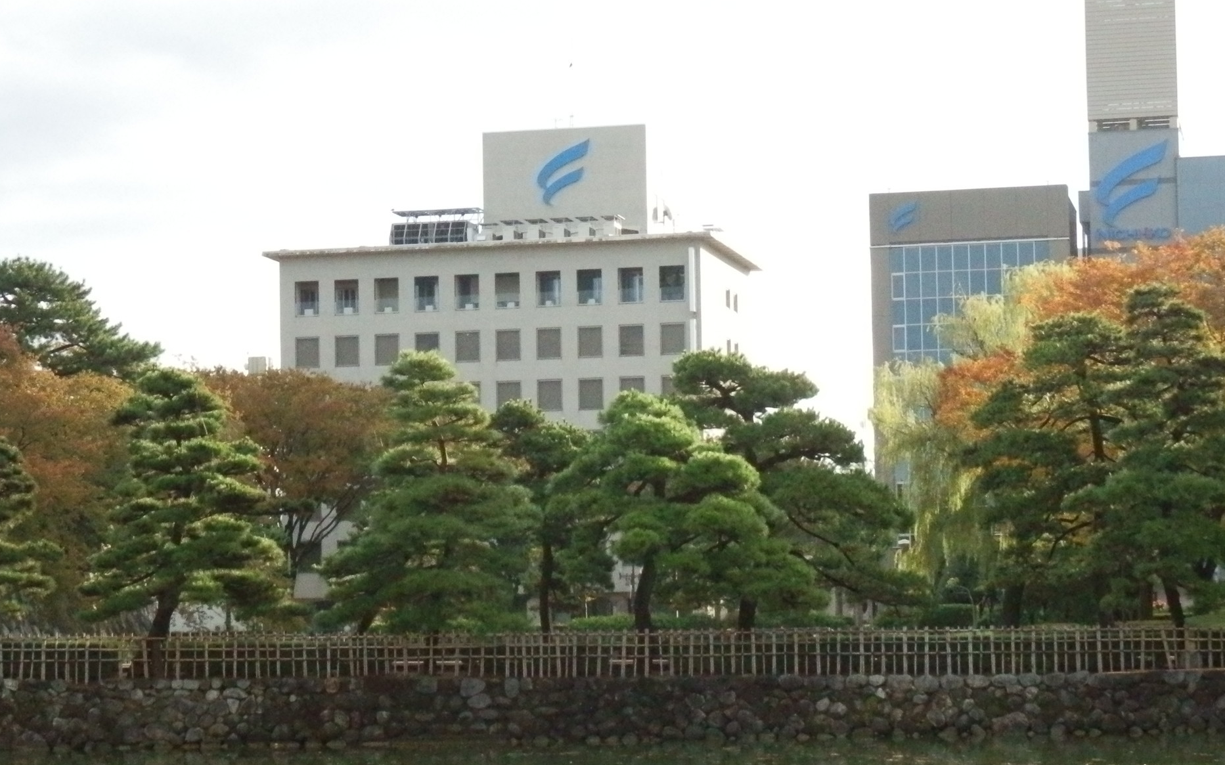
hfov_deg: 24.9
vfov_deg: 15.7
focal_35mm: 83
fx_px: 2771
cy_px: 473
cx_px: 647
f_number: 12.7
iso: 1600
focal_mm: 13.1
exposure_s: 1/320
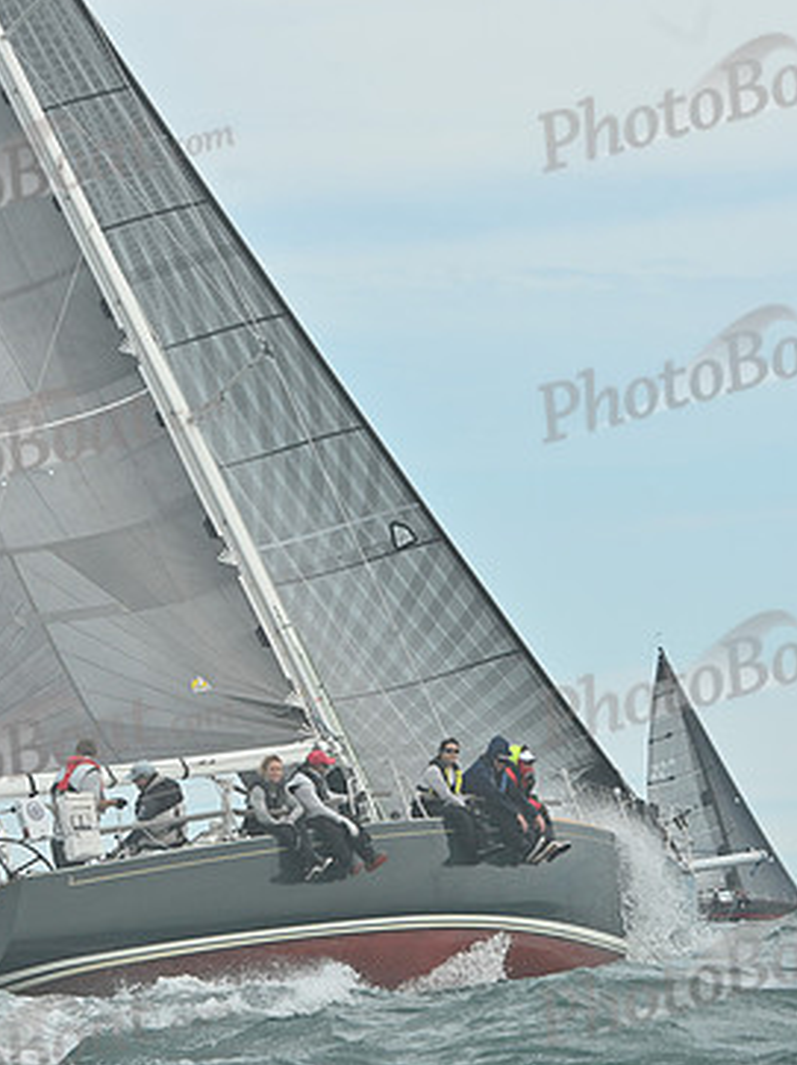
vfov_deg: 8.3
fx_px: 7346
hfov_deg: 6.2
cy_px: 560
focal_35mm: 239
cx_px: 388
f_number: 9
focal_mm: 155
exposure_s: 1/1250
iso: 320
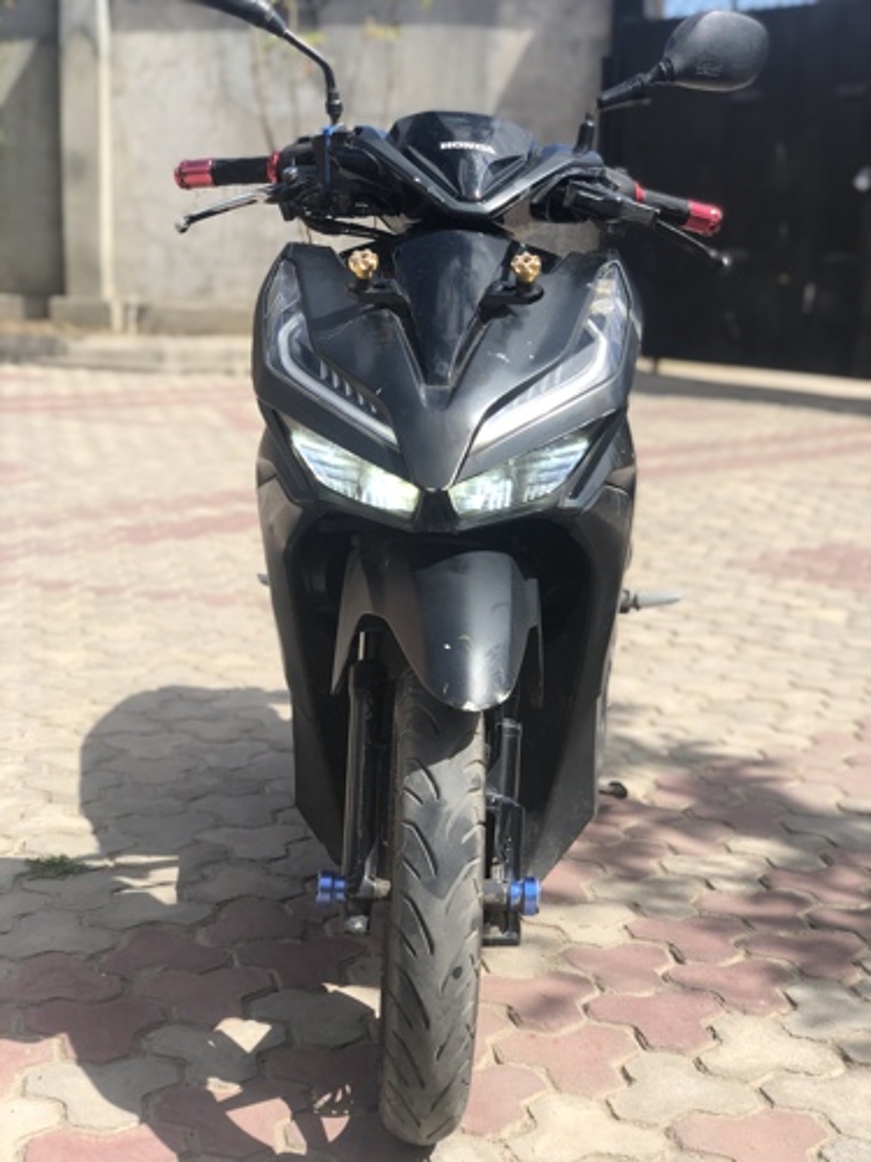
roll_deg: -2.2
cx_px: 436
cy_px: 581
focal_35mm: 52
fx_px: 1745
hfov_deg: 28.0
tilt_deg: -11.2
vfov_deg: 36.8
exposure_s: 1/923
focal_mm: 6
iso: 16
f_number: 2.4
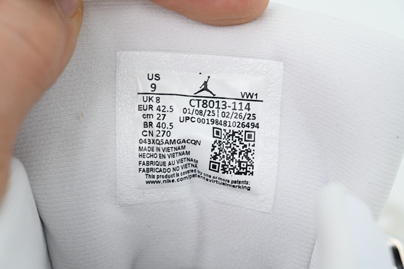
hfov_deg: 17.1
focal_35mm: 120
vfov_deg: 11.4
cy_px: 134
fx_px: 1346
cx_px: 202
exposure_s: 1/100
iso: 400
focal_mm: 120
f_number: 10
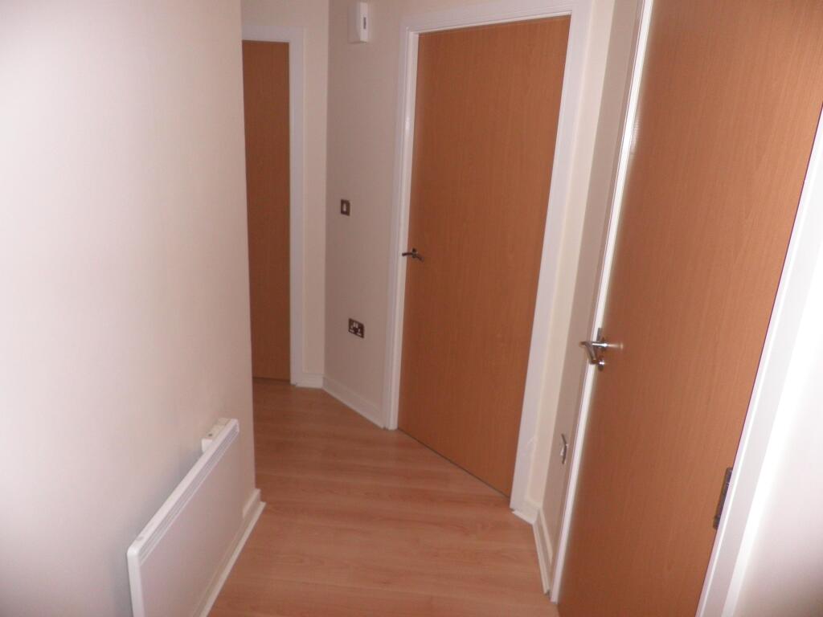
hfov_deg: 71.6
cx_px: 412
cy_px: 308
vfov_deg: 56.8
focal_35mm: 24
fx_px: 571
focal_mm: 4.3
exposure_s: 1/30
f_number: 3.3
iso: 160
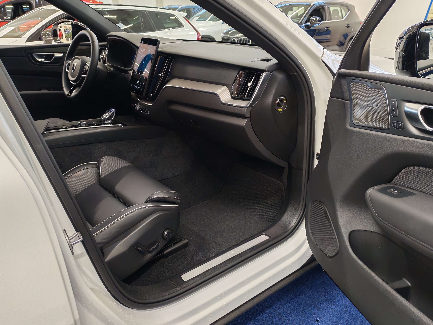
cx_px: 216
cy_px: 162
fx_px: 375
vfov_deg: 46.8
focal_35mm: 30
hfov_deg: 60.0
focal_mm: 6.12
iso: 640
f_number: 1.9
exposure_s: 1/100
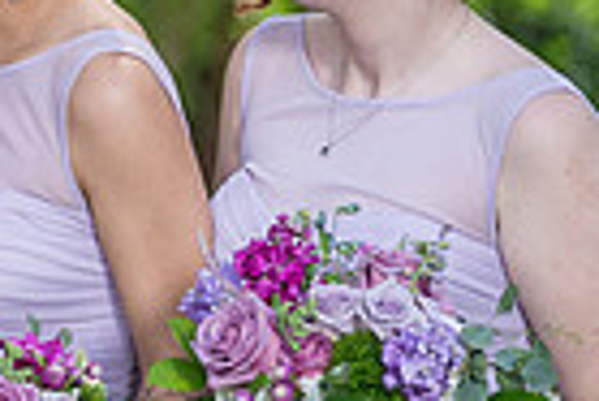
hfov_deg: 3.1
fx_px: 10860
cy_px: 217
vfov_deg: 2.1
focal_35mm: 652
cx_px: -544
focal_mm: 151
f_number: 4
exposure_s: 1/200
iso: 100
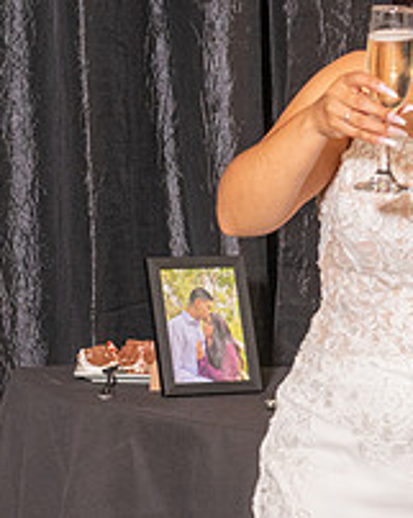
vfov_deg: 9.0
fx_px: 3308
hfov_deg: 7.0
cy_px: 318
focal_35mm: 216
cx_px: 680
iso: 800
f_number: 4.5
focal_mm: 50
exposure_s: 1/200
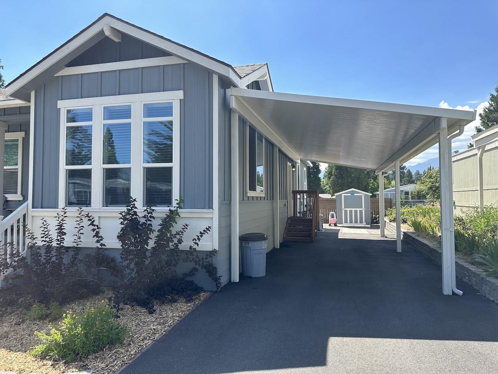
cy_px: 187
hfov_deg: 71.6
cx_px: 249
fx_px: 345
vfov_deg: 56.8
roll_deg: +0.0
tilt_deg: +2.2
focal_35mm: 24
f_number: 1.78
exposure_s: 1/1988
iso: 80
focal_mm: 6.86
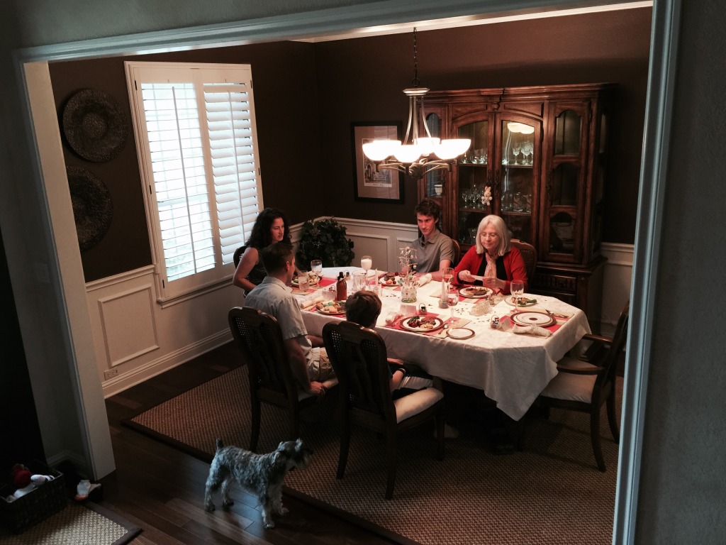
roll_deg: +2.2
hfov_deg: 61.7
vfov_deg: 48.2
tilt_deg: -14.8
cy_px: 272
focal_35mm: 29
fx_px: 608
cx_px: 363
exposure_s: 1/15
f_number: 2.2
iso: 100
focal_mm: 4.15
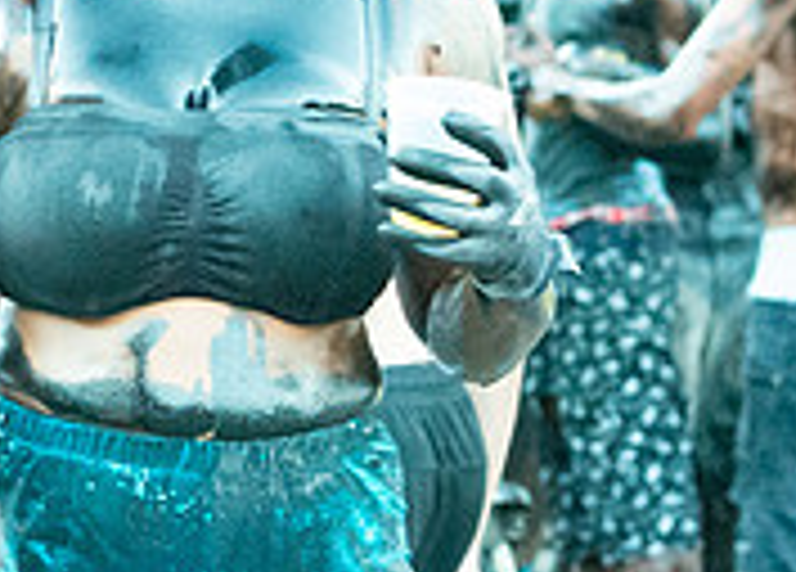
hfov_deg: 7.7
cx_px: -174
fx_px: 5842
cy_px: 173
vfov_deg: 5.6
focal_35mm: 258
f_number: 5
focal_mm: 70
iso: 25600
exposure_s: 1/160
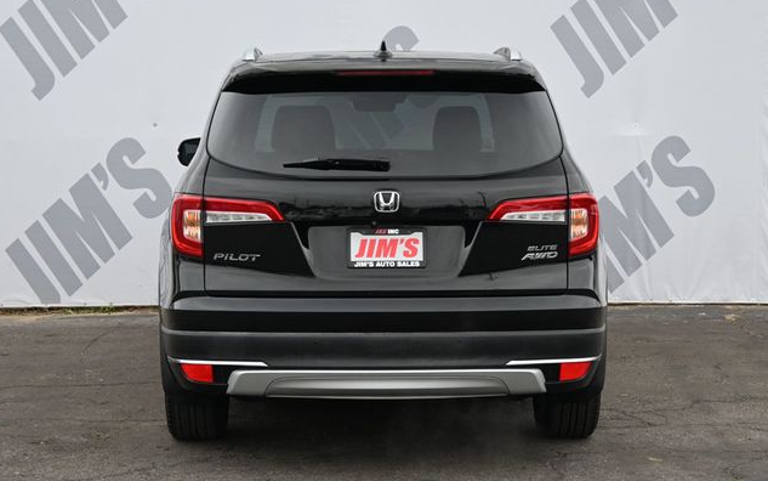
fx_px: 1549
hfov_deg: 27.8
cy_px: 242
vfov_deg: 17.6
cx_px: 382
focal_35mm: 74
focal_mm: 48
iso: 320
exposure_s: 1/250
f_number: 6
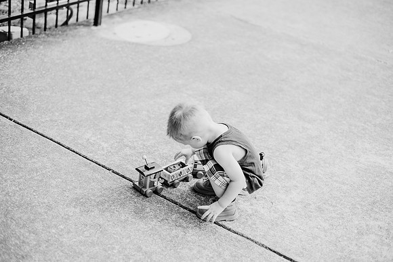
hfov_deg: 39.6
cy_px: 131
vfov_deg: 27.0
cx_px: 196
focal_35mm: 50
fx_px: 546
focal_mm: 50
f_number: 2.2
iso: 200
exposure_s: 1/1250
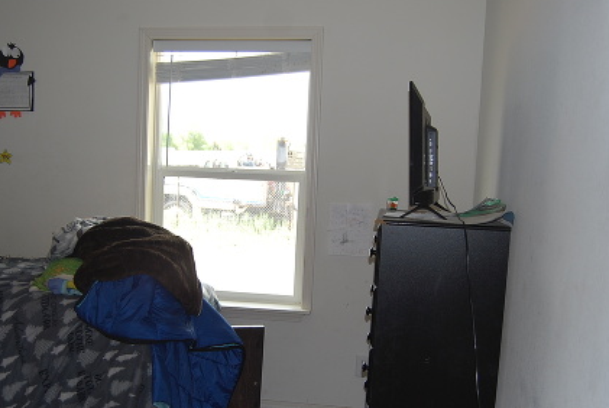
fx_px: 695
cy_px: 253
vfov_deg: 32.6
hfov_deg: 47.3
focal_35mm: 41
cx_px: 269
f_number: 3.5
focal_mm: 18
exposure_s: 1/125
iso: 140
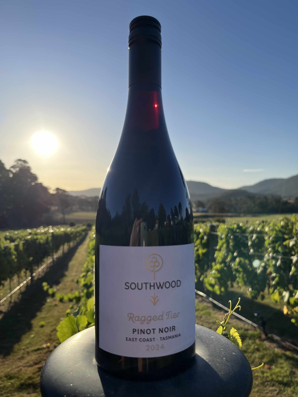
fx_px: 298
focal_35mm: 26
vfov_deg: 67.3
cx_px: 149
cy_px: 198
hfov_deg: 53.1
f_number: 1.6
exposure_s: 1/4854
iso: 50
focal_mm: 5.1
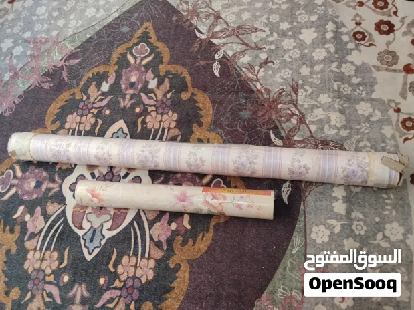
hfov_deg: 60.0
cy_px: 152
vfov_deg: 46.8
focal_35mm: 30
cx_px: 203
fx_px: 359
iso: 160
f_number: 1.8
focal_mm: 4.22
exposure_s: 1/33.3
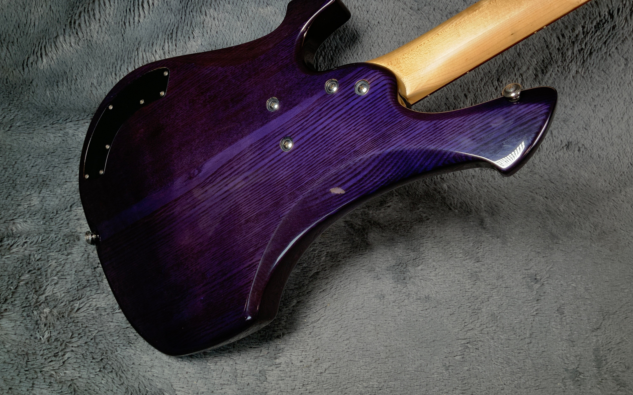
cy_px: 175
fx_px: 535
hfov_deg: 61.2
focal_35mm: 31
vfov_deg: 40.5
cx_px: 315
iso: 32
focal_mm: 3
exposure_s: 1/104
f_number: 1.8
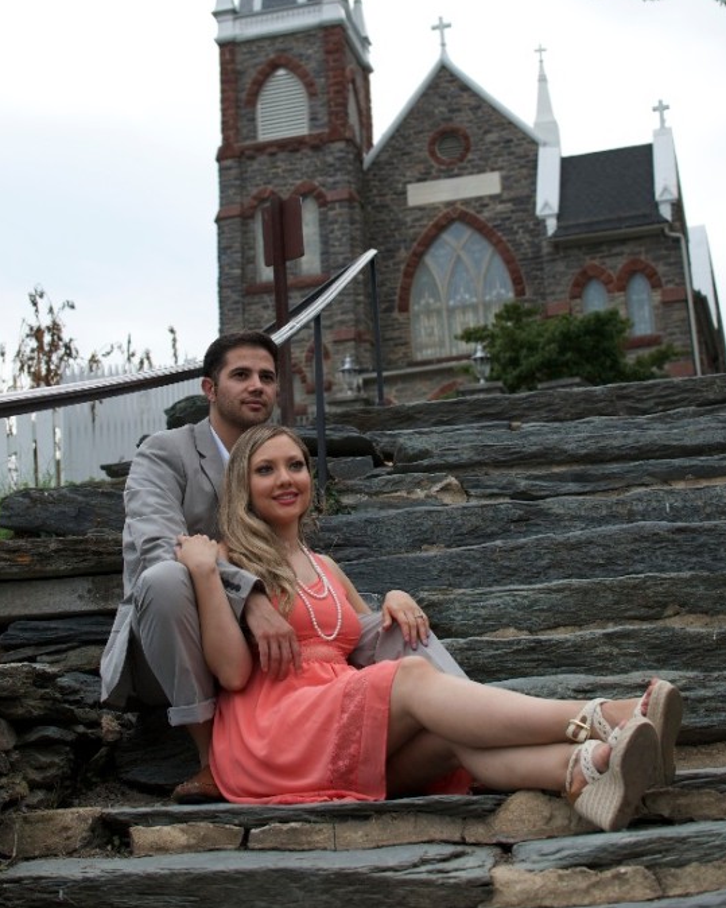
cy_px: 372
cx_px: 362
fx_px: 1627
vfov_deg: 31.1
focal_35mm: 61
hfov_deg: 25.1
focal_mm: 35
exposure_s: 1/500
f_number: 4
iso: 125
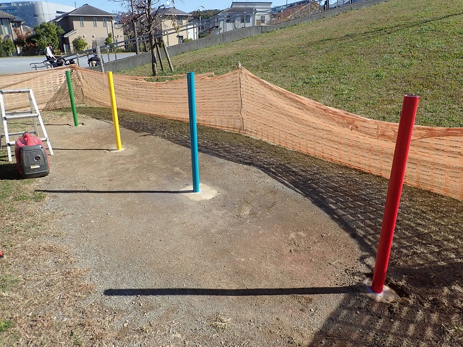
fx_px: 334
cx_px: 232
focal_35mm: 25
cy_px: 174
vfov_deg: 54.9
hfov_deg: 69.4
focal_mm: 4.5
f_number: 8
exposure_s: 1/125
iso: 100
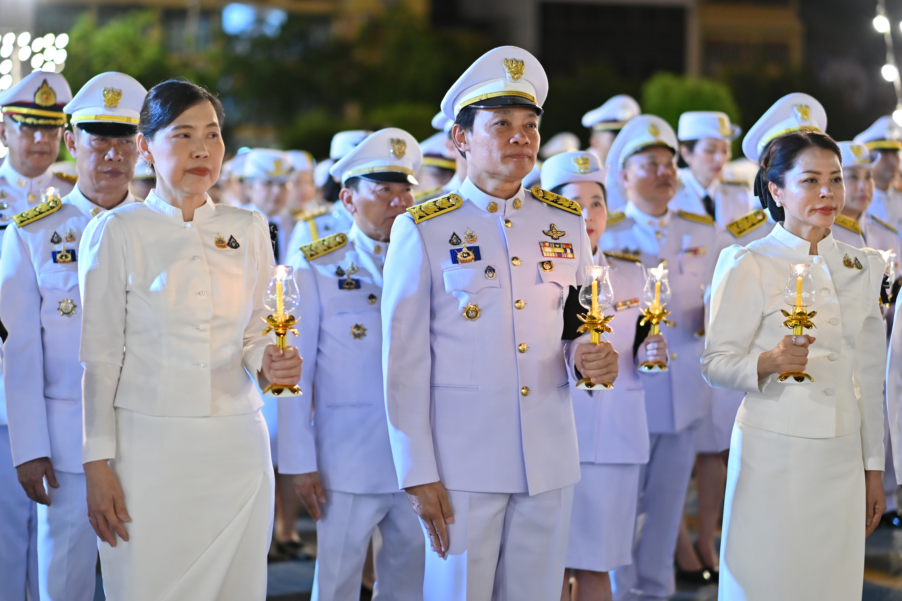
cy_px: 300
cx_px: 451
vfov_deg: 16.1
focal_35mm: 85
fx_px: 2130
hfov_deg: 23.9
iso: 1600
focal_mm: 85
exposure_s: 1/200
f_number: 2.2
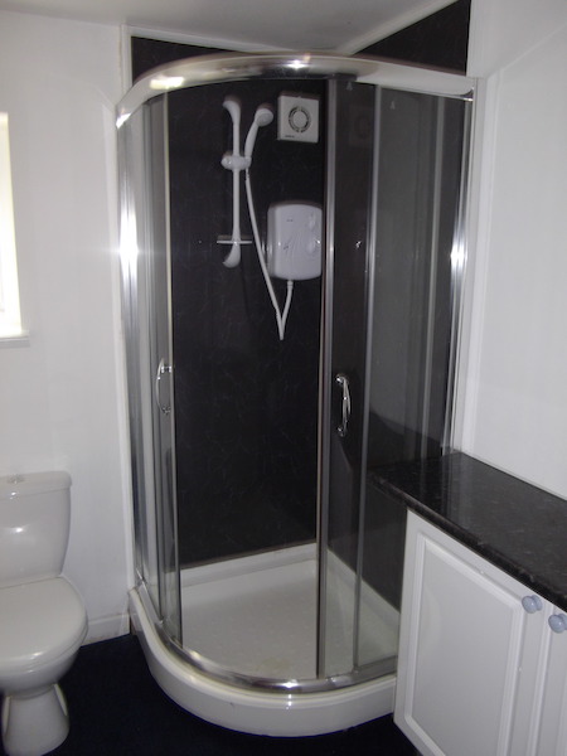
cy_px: 378
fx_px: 590
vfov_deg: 65.3
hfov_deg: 51.4
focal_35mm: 27
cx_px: 284
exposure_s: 1/50
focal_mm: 4.9
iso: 100
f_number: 3.2
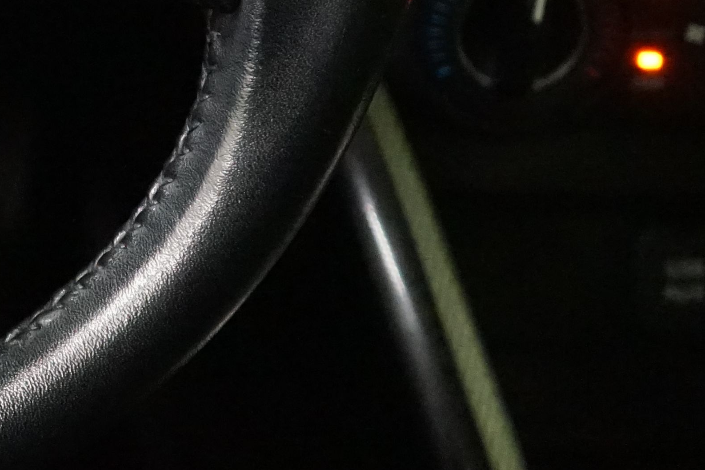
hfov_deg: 13.5
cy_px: -308
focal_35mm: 140
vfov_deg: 9.4
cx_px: -450
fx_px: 2741
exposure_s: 1/30
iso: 6400
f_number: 4
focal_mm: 37
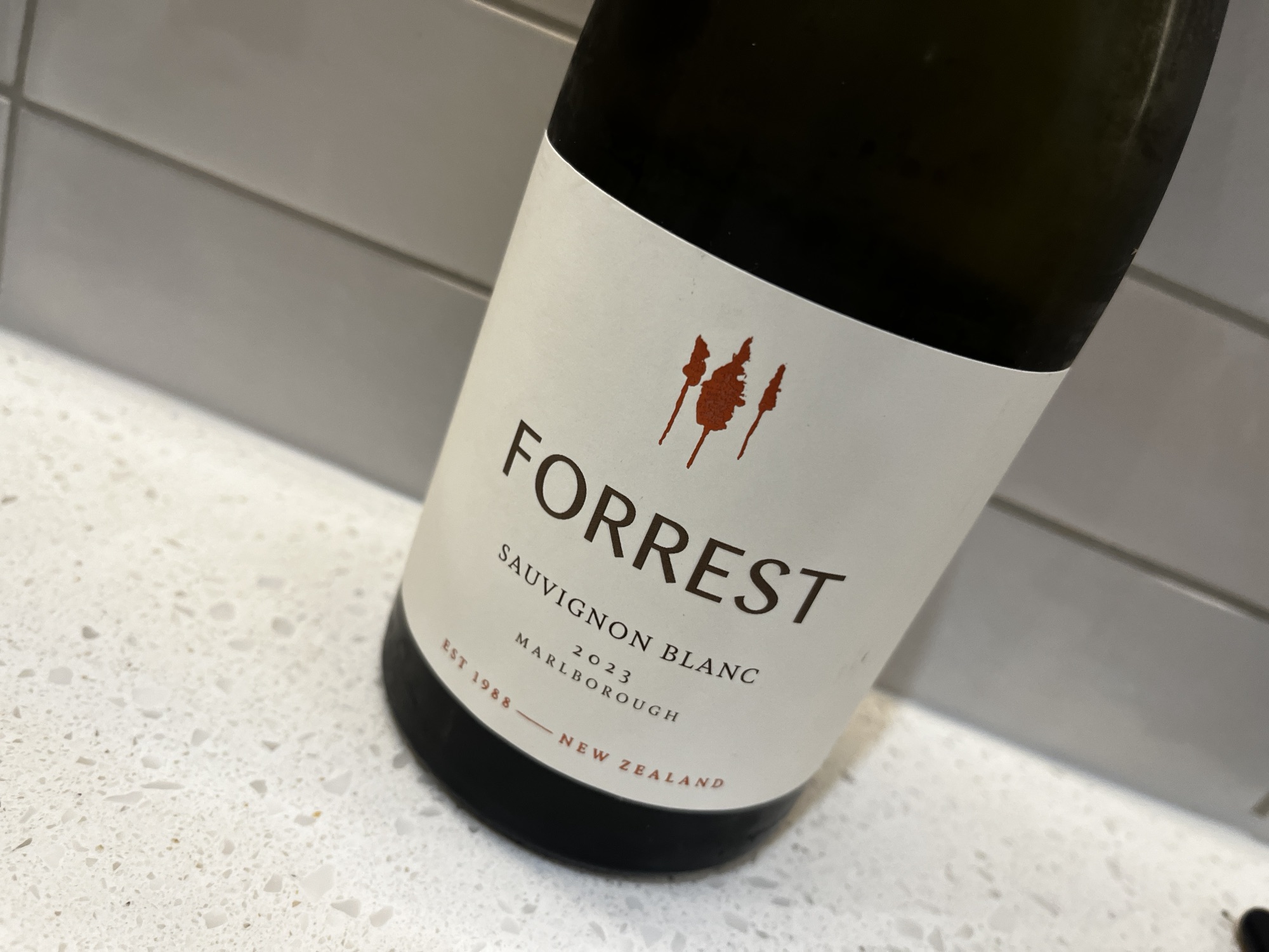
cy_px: 476
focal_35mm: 26
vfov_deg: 53.1
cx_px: 634
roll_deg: -23.6
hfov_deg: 67.3
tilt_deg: -25.9
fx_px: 953
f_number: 1.6
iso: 125
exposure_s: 1/100
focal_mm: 5.1
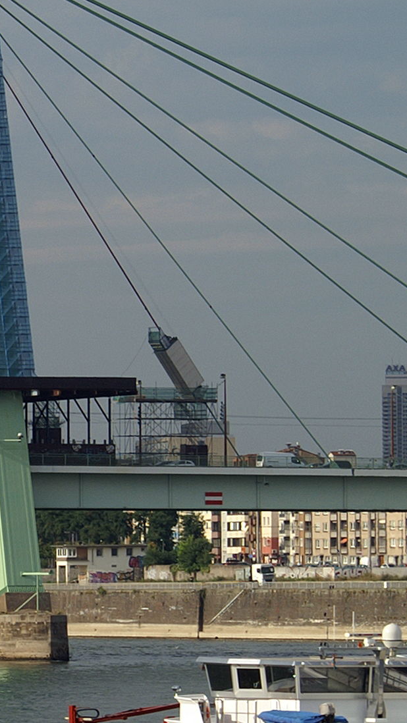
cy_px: 496
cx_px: -79
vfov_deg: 7.2
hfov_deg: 4.0
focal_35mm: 301
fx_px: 5772
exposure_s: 1/250
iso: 100
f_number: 10
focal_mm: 70
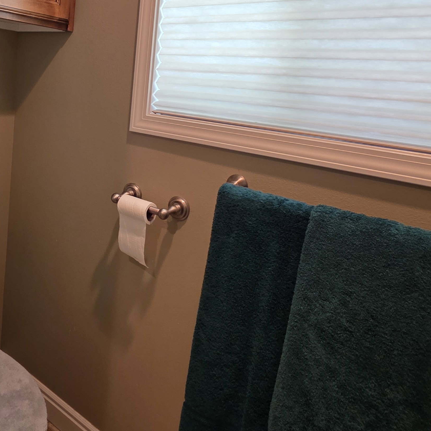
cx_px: 124
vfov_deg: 55.3
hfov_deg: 55.3
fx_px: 394
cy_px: 124
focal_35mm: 28
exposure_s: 1/60
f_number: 1.9
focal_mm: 2.2
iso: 160
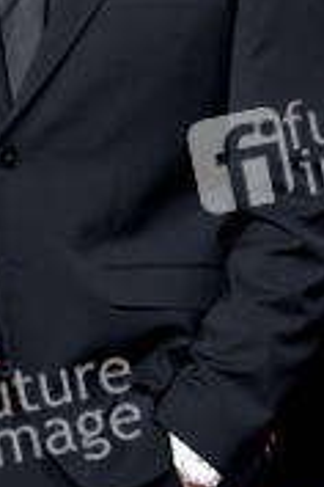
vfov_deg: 5.7
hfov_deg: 3.8
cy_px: 11
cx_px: 80
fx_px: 4887
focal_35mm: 362
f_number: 6.3
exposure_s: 1/250
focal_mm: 160
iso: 400
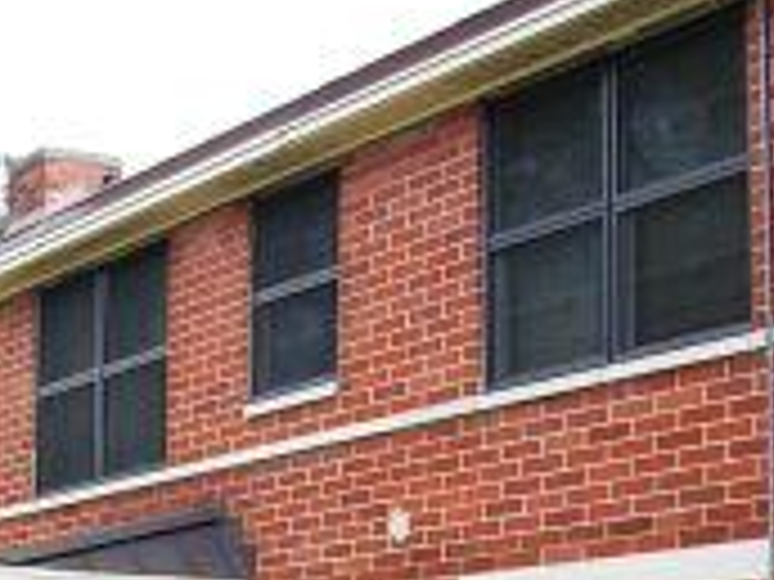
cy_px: 692
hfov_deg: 19.5
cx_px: 104
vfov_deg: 14.5
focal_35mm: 99
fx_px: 2214
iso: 50
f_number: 2.8
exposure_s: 1/243
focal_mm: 5.8
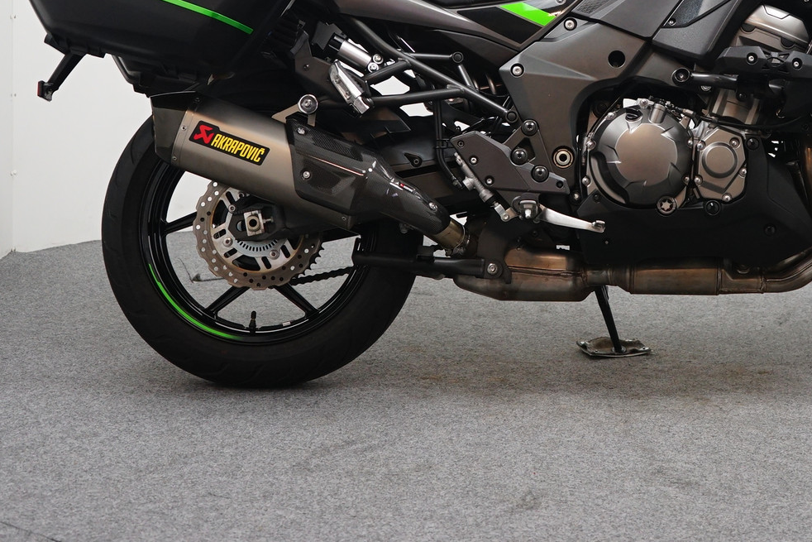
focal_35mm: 88
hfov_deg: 22.9
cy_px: 39
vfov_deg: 15.3
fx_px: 1985
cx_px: 588
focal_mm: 45
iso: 1000
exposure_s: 1/60
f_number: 4.5
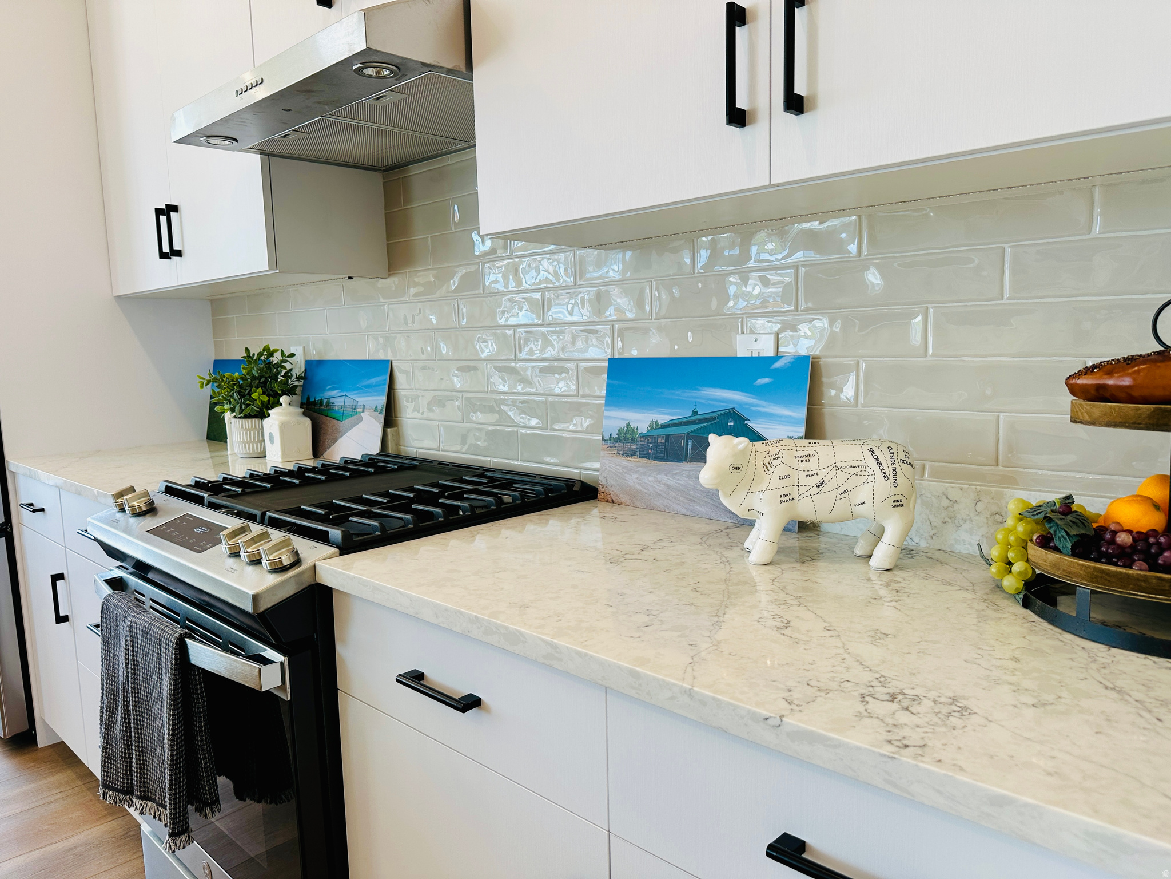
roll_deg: +1.0
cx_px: 586
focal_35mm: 24
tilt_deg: -6.7
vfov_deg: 56.8
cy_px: 440
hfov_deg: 71.6
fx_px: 812
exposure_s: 1/139
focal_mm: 6.86
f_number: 1.78
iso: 64
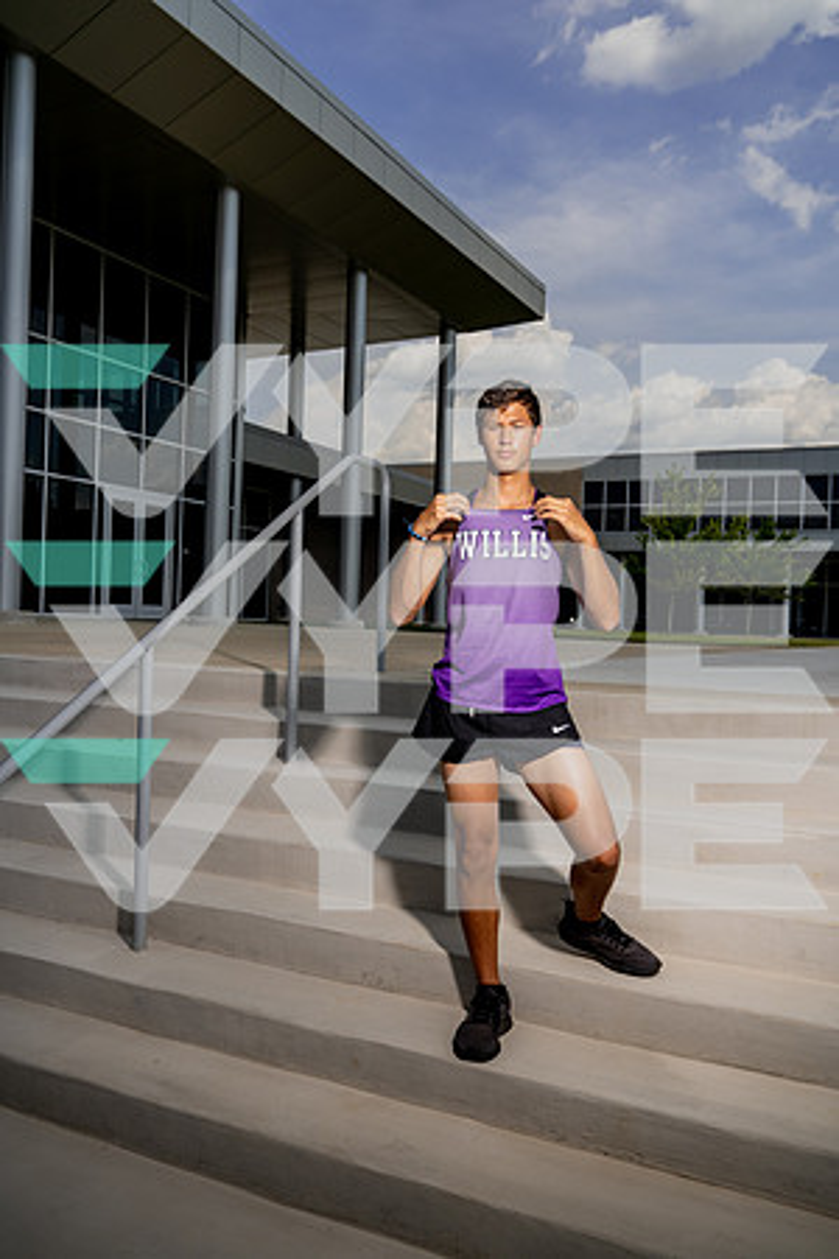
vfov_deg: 63.7
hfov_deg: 45.0
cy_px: 630
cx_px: 420
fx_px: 1014
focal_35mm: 29
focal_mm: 29
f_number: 5.6
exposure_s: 1/1600
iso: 125
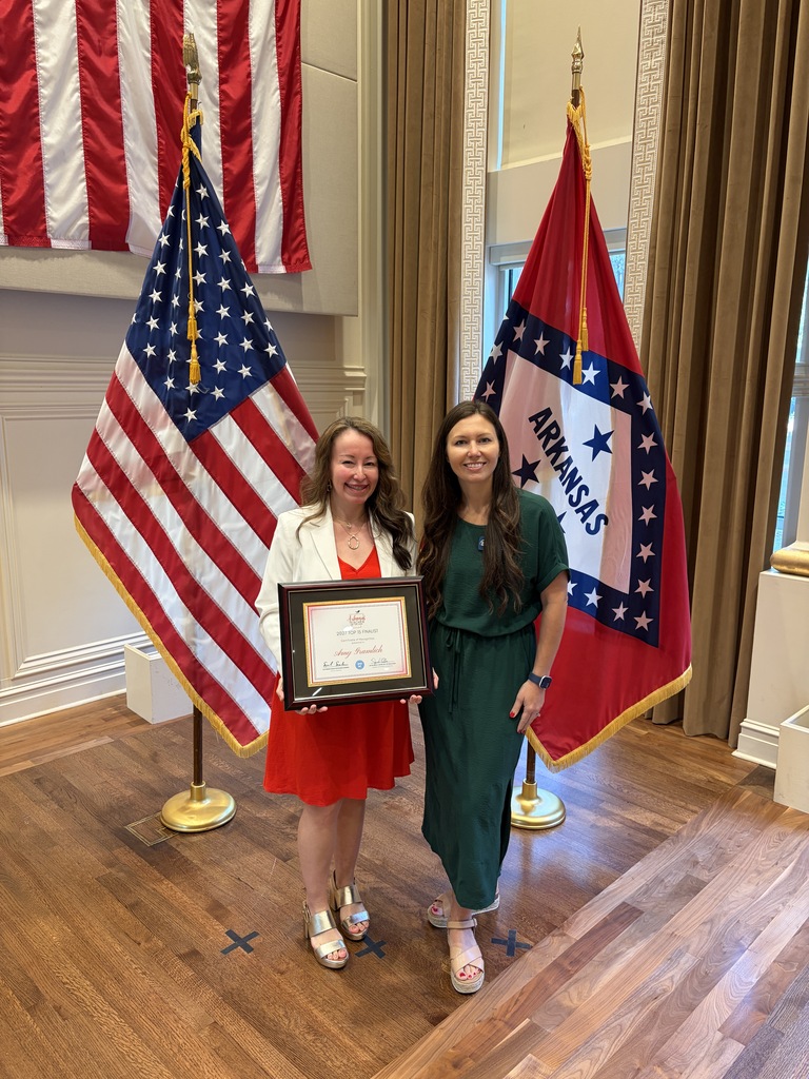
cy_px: 540
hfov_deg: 53.1
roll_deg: -0.3
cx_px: 404
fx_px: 810
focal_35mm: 26
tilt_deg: -11.0
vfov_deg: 67.3
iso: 160
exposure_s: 1/60
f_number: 1.6
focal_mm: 5.96
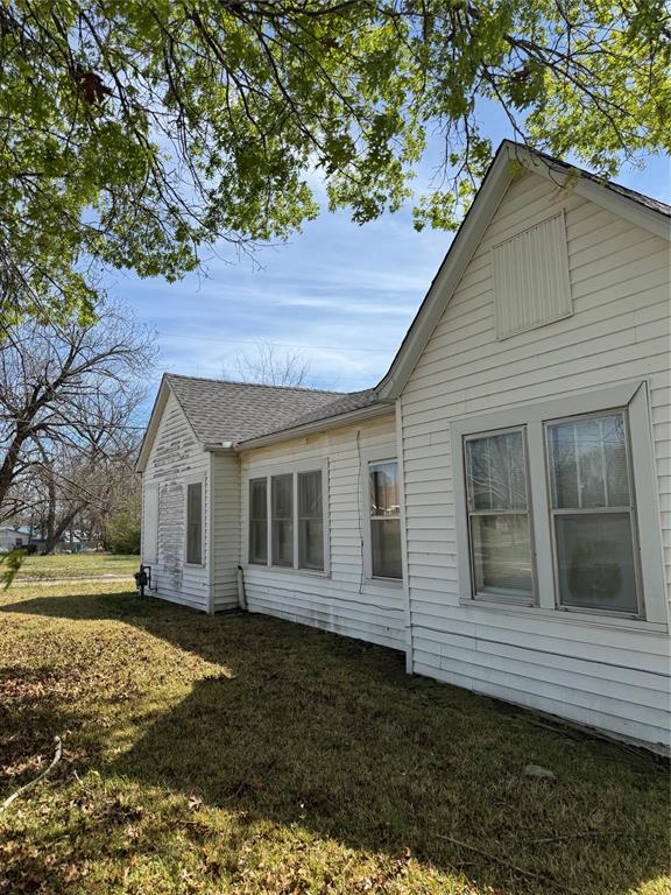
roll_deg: +0.3
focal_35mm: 24
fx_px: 620
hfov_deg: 56.8
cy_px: 448
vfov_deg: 71.6
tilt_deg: +6.3
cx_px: 336
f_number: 1.78
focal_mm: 6.76
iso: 80
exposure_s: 1/4049
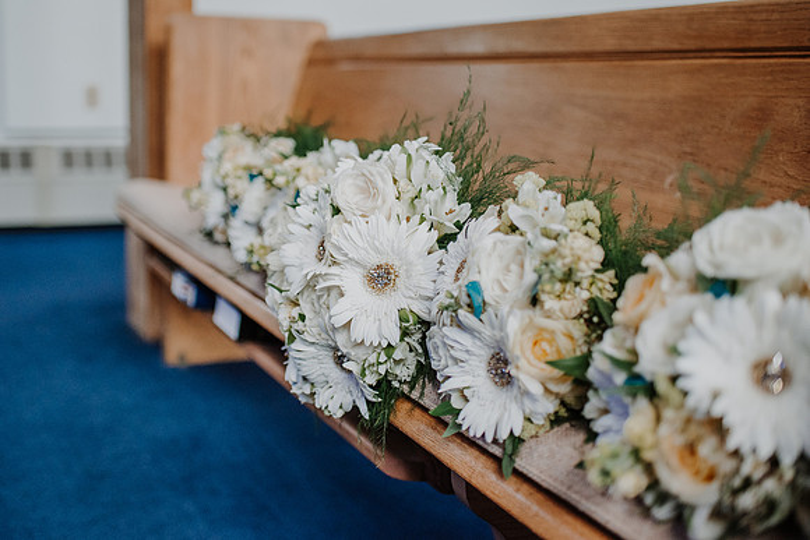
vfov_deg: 32.3
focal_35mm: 41
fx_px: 931
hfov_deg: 46.8
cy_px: 242
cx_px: 331
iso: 1000
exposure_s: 1/1250
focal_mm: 35
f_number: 1.8
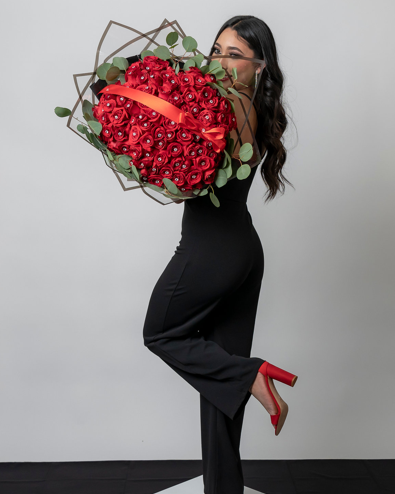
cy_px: 289
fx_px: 833
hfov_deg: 26.7
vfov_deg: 33.0
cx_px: 219
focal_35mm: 57
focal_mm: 26.9
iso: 400
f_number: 4
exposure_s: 1/200
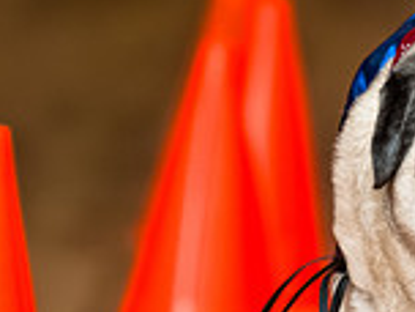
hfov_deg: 2.7
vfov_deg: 2.0
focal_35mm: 743
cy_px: 198
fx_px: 8906
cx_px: 298
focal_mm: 135
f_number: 2.8
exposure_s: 1/200
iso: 200
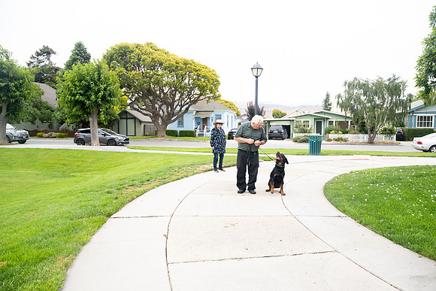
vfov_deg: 46.4
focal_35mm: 28
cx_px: 218
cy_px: 146
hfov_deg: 65.5
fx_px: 339
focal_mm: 28
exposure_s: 1/500
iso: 640
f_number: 4
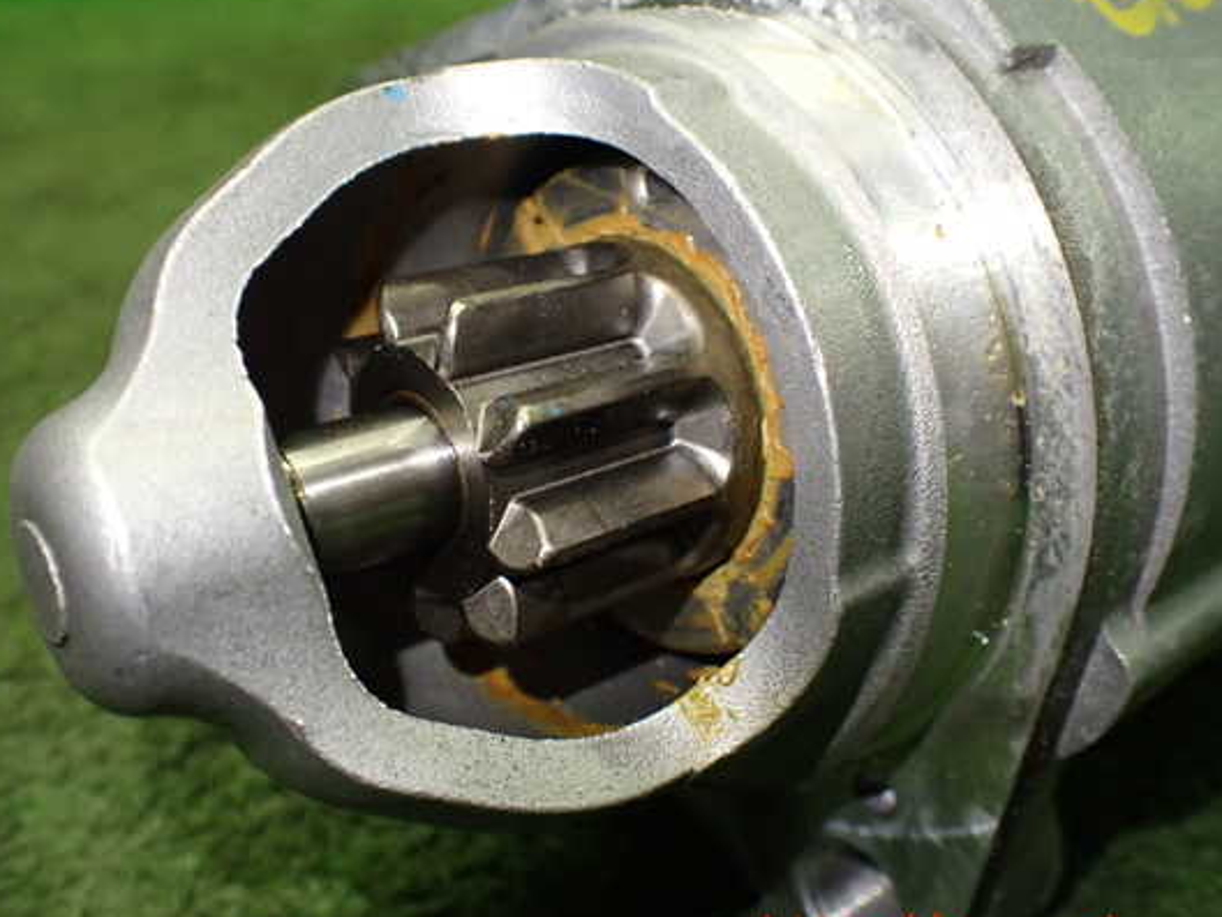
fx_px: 1201
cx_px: 591
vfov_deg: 41.8
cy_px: 448
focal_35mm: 34
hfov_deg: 53.9
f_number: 2.3
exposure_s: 1/125
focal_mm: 5.4
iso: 400
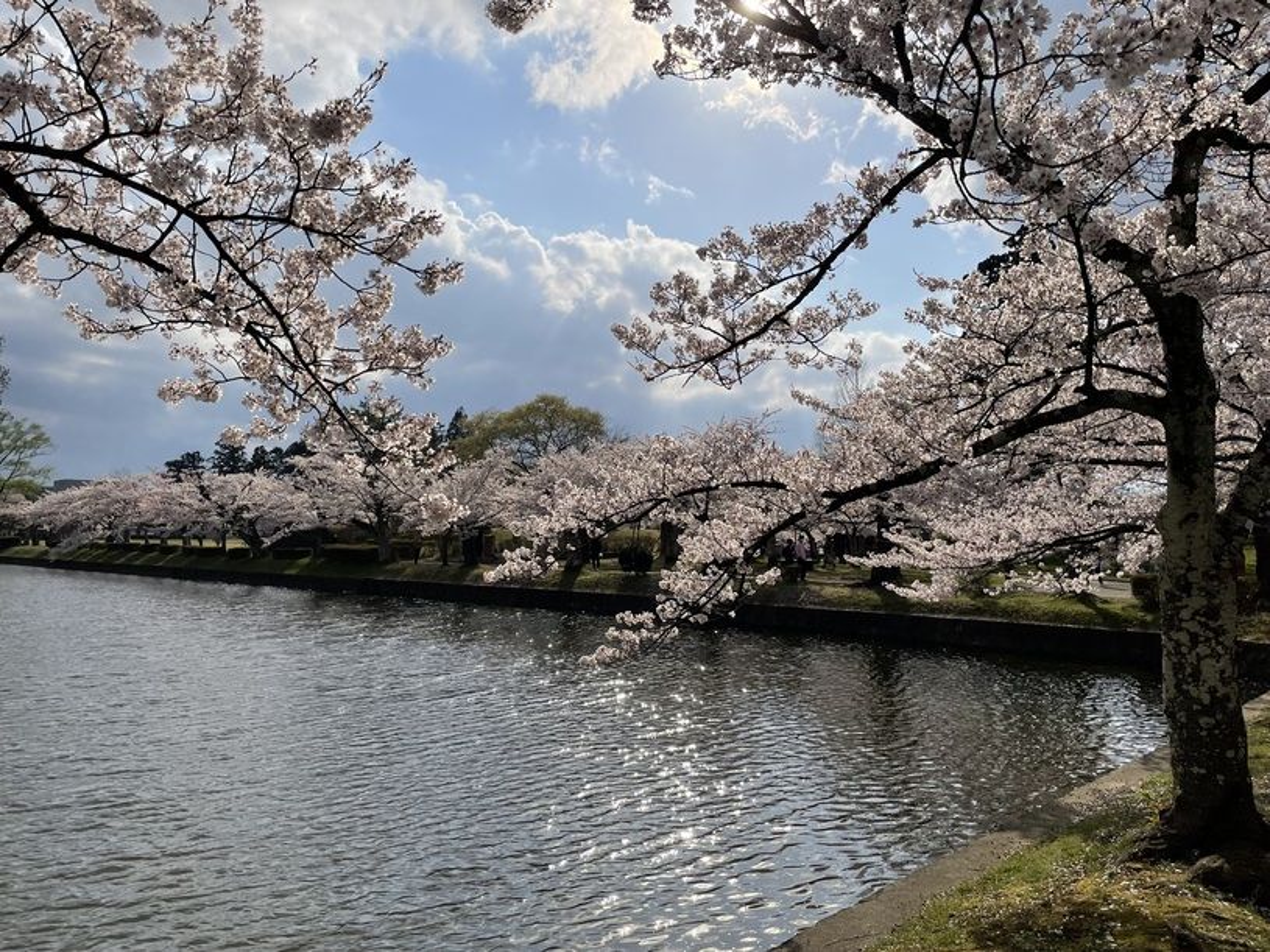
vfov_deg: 53.1
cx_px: 635
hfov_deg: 67.3
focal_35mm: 26
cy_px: 476
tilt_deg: +4.0
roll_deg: -1.1
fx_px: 954
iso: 32
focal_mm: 4.2
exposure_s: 1/13333
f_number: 1.6
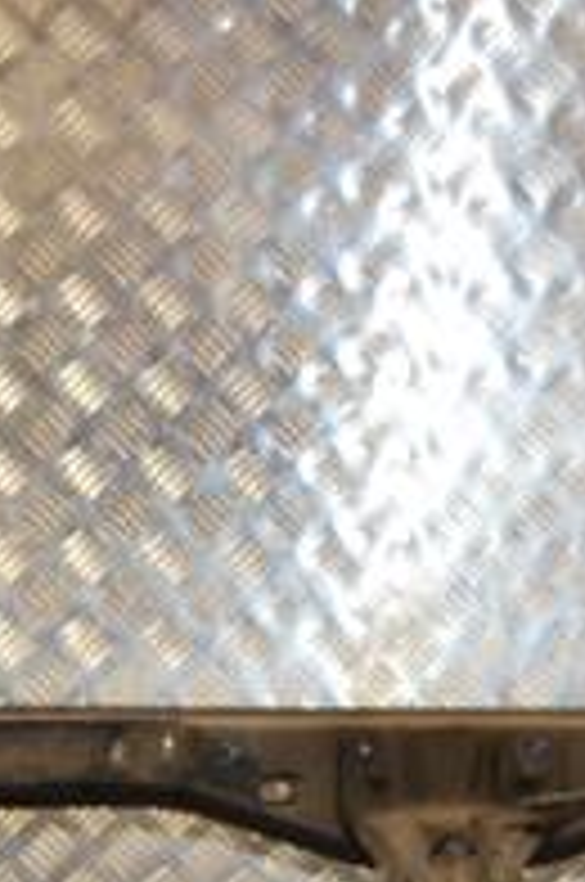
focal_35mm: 138
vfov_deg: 14.6
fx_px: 3375
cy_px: 891
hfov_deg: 9.9
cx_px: 536
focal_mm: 30
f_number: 5
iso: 800
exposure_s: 1/200
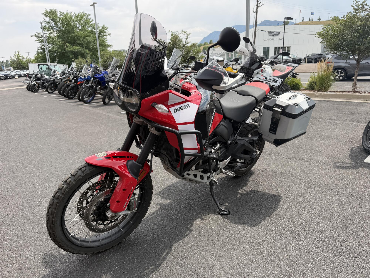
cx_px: 185
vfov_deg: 56.8
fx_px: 257
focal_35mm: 24
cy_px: 139
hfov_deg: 71.6
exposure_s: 1/2053
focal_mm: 6.76
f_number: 1.78
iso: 80
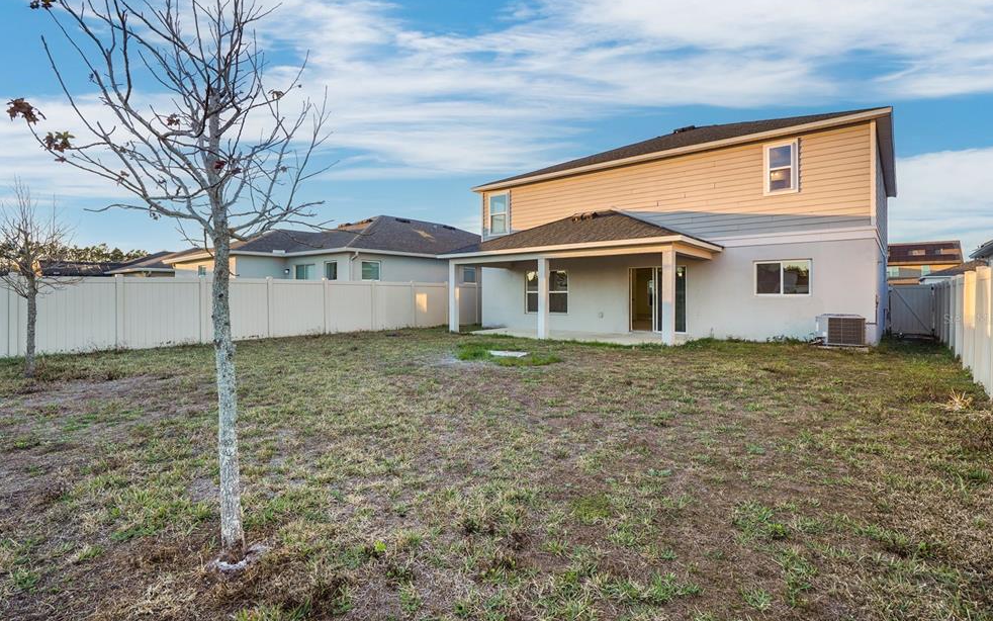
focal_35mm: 17
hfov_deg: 94.3
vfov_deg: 68.0
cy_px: 319
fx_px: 460
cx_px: 483
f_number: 8
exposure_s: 1/100
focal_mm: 16
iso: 250
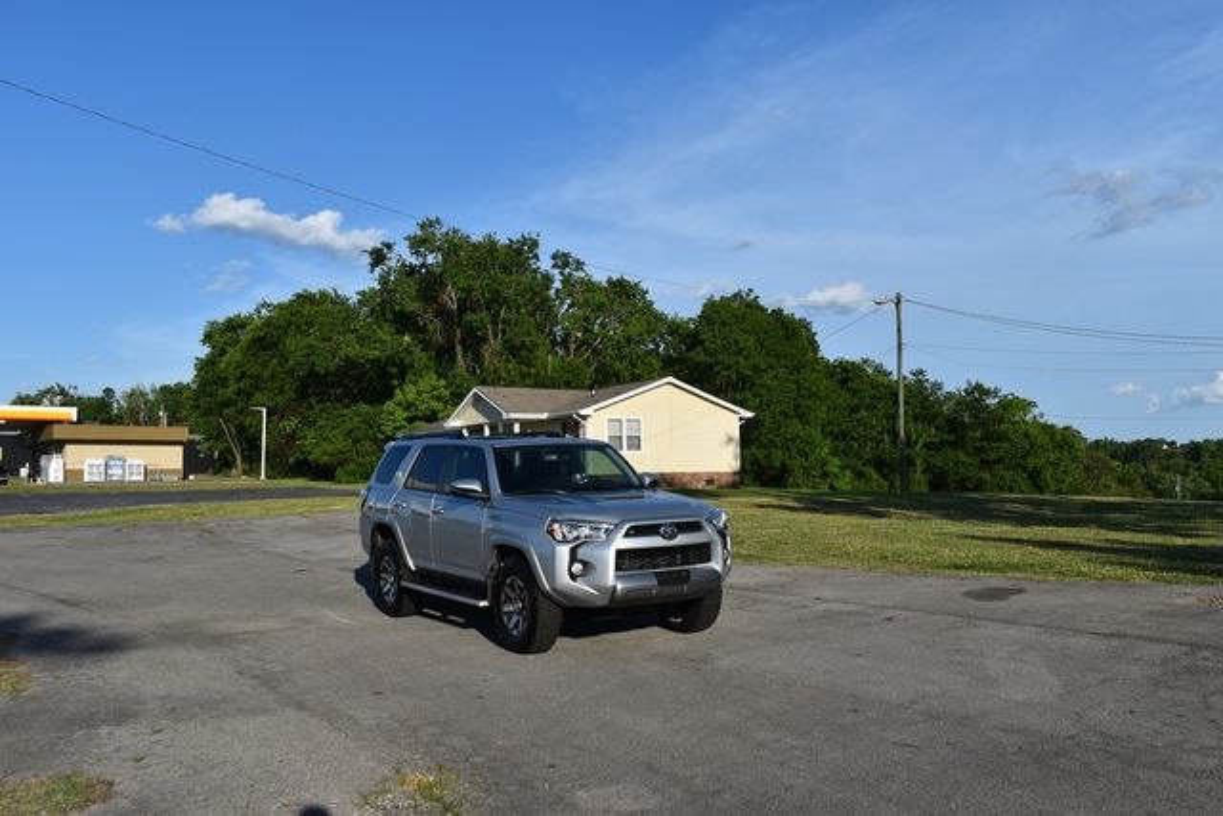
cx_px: 612
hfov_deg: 59.5
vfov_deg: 41.7
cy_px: 408
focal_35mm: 32
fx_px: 1070
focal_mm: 21
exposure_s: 1/320
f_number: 9
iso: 100
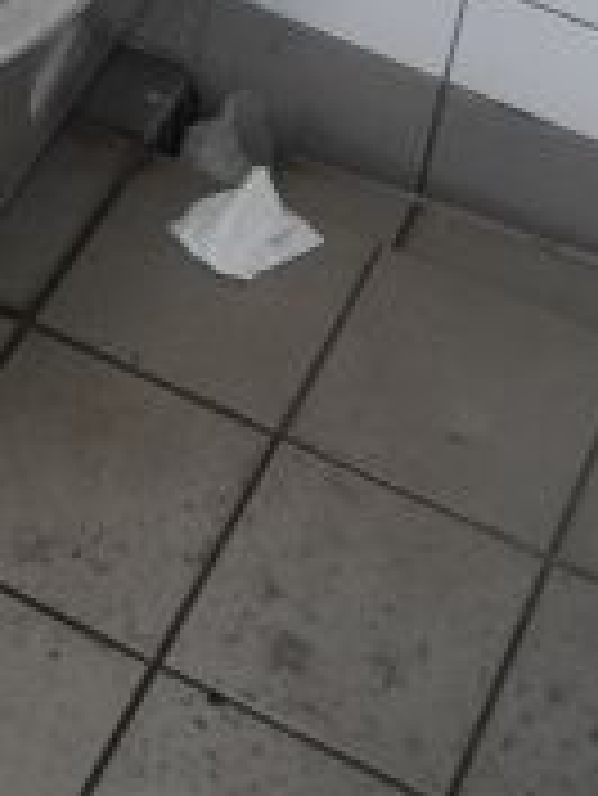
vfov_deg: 18.0
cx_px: -72
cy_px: -270
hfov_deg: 14.3
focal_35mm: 101
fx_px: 2324
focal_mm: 6
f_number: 2.8
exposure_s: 1/68
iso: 100
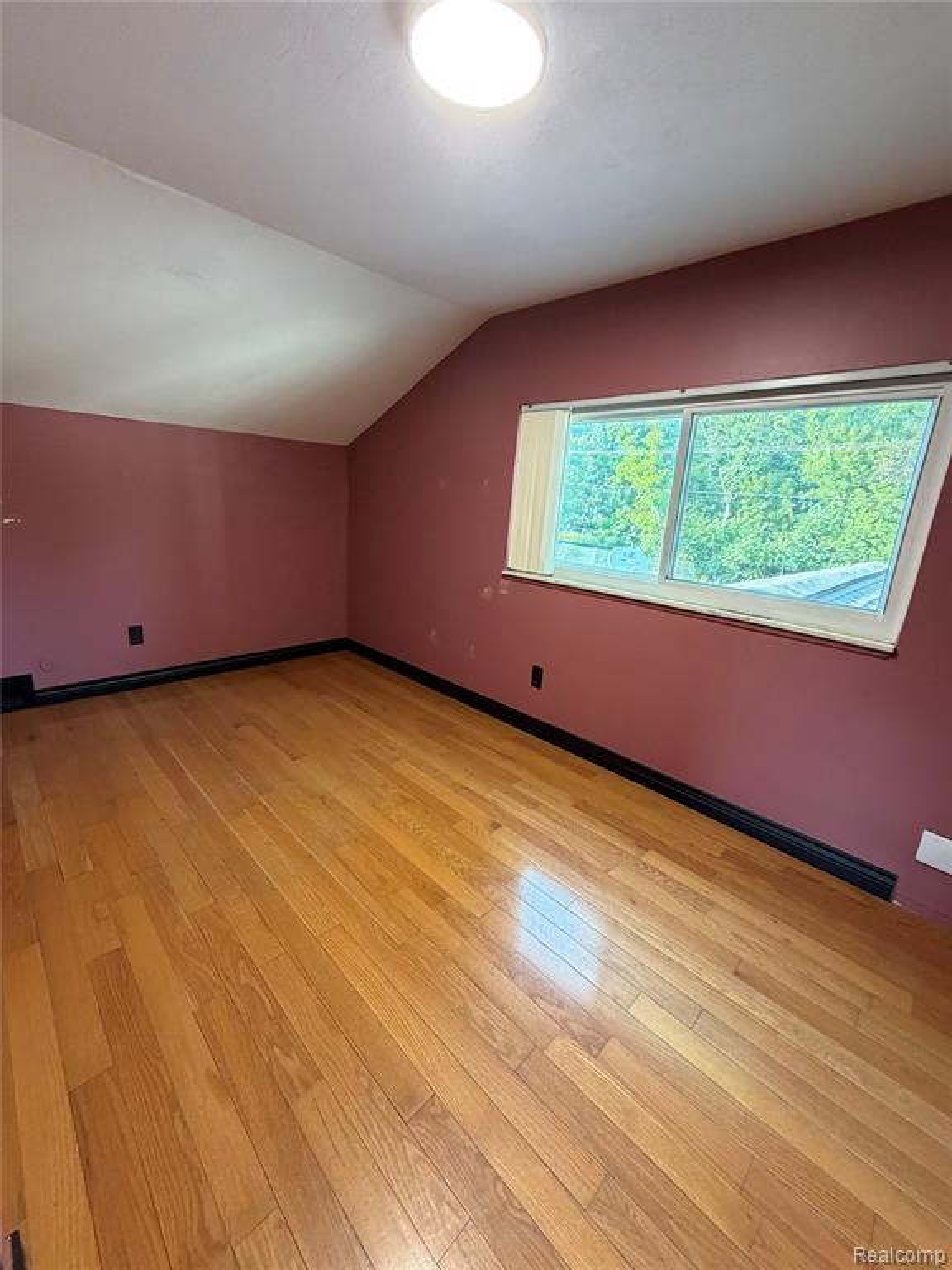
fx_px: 513
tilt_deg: -14.3
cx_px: 476
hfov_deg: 85.7
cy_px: 635
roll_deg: -4.0
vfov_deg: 102.1
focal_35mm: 14
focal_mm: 2.22
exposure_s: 1/60
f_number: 2.2
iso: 320
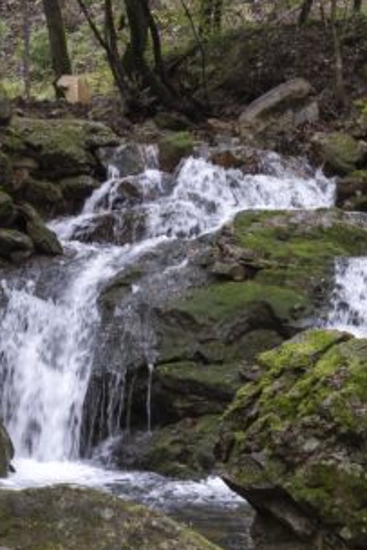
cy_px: 373
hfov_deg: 9.3
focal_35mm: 148
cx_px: 247
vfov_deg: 13.8
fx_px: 2260
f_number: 5.6
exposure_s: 1/50
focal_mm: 44
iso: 250
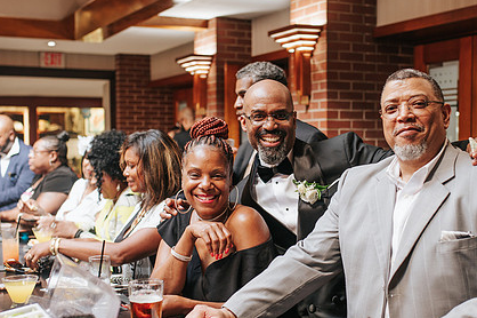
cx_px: 296
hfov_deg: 33.3
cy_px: 192
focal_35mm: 60
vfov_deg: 22.5
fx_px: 794
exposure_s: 1/40
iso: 500
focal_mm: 35
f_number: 2.8
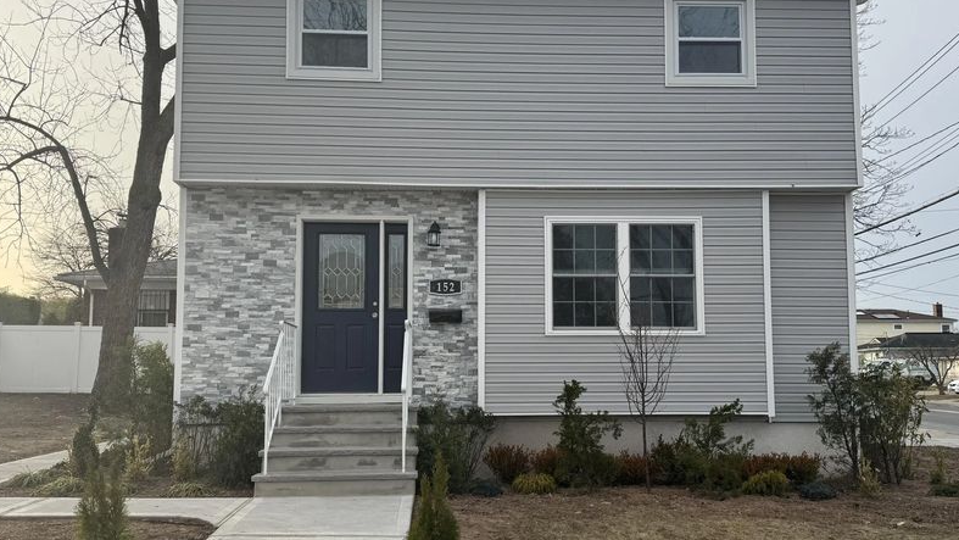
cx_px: 490
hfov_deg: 58.0
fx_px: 865
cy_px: 307
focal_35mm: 34
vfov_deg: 34.6
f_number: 1.78
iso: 80
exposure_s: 1/1456
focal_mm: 6.76
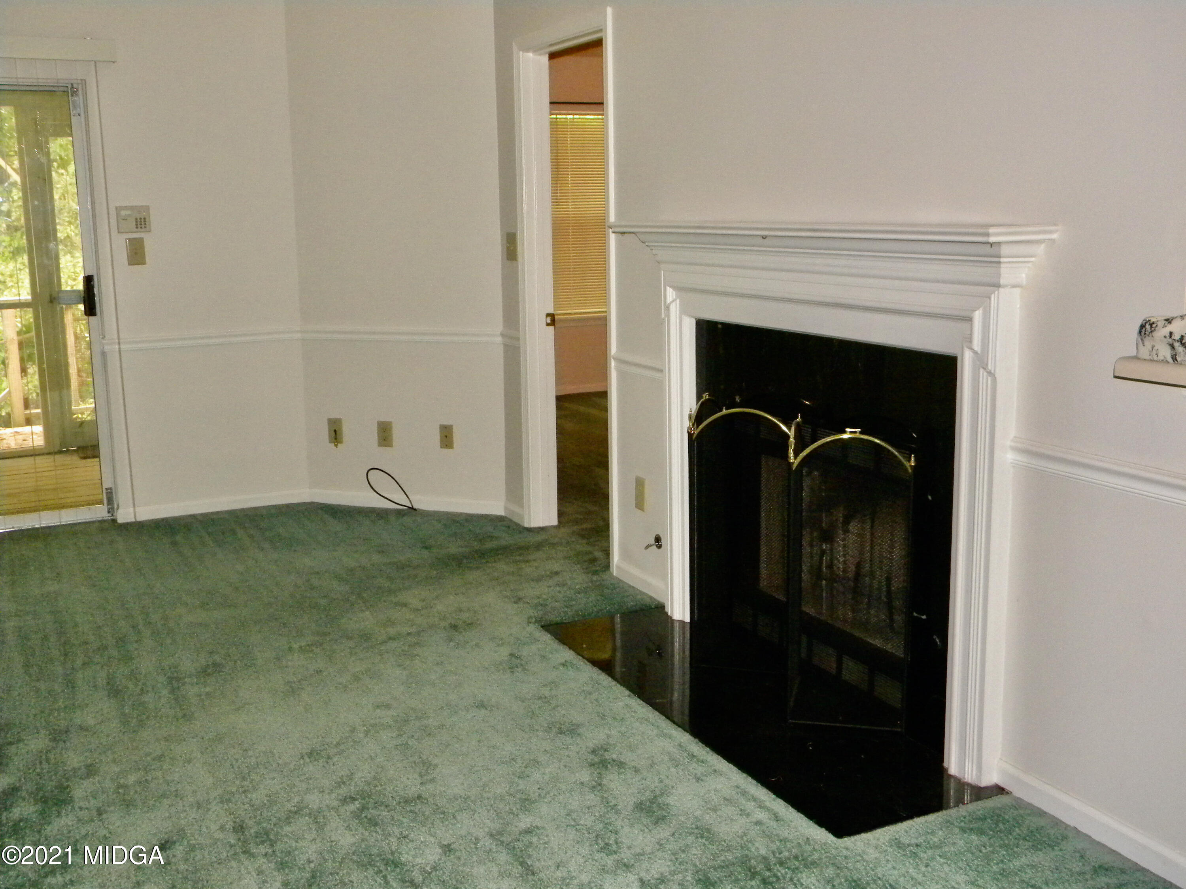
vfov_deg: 39.7
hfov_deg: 51.4
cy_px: 444
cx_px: 593
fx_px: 1233
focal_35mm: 36
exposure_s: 1/30
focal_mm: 6.4
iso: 400
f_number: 3.7
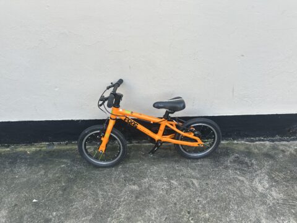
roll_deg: +1.9
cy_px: 112
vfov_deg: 53.1
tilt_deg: -31.0
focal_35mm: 26
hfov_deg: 67.3
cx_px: 148
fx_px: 223
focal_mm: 5.7
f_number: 1.5
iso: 50
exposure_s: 1/337
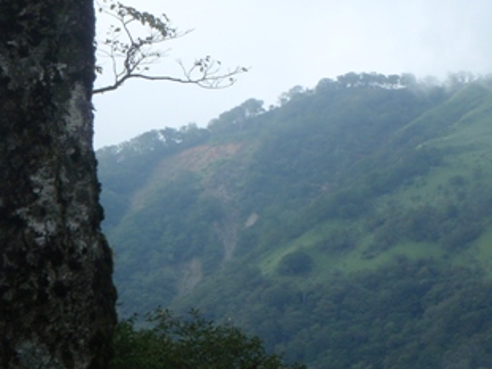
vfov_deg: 11.7
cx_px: 470
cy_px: 83
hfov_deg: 15.4
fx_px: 1789
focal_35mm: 126
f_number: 5.6
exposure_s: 1/125
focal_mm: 11.76
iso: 64
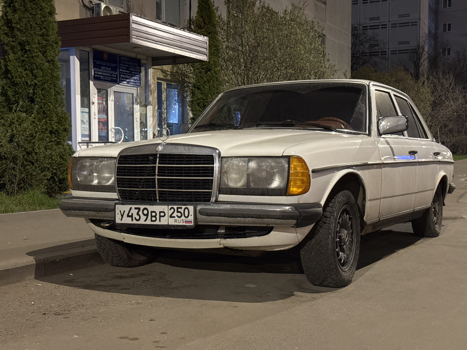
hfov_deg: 39.7
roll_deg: +0.4
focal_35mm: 48
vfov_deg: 30.3
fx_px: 648
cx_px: 234
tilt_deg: -2.1
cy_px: 175
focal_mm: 6.76
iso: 800
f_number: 1.78
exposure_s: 1/28
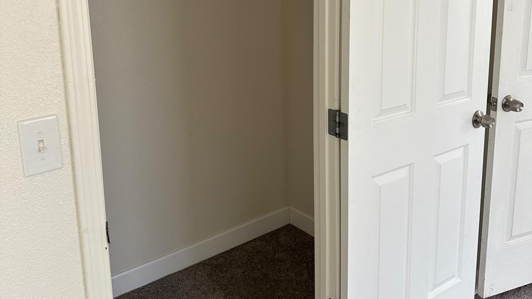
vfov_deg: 32.8
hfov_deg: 56.6
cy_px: 62
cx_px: 266
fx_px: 494
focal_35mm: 35
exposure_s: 1/121
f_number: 1.78
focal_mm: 6.86
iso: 200
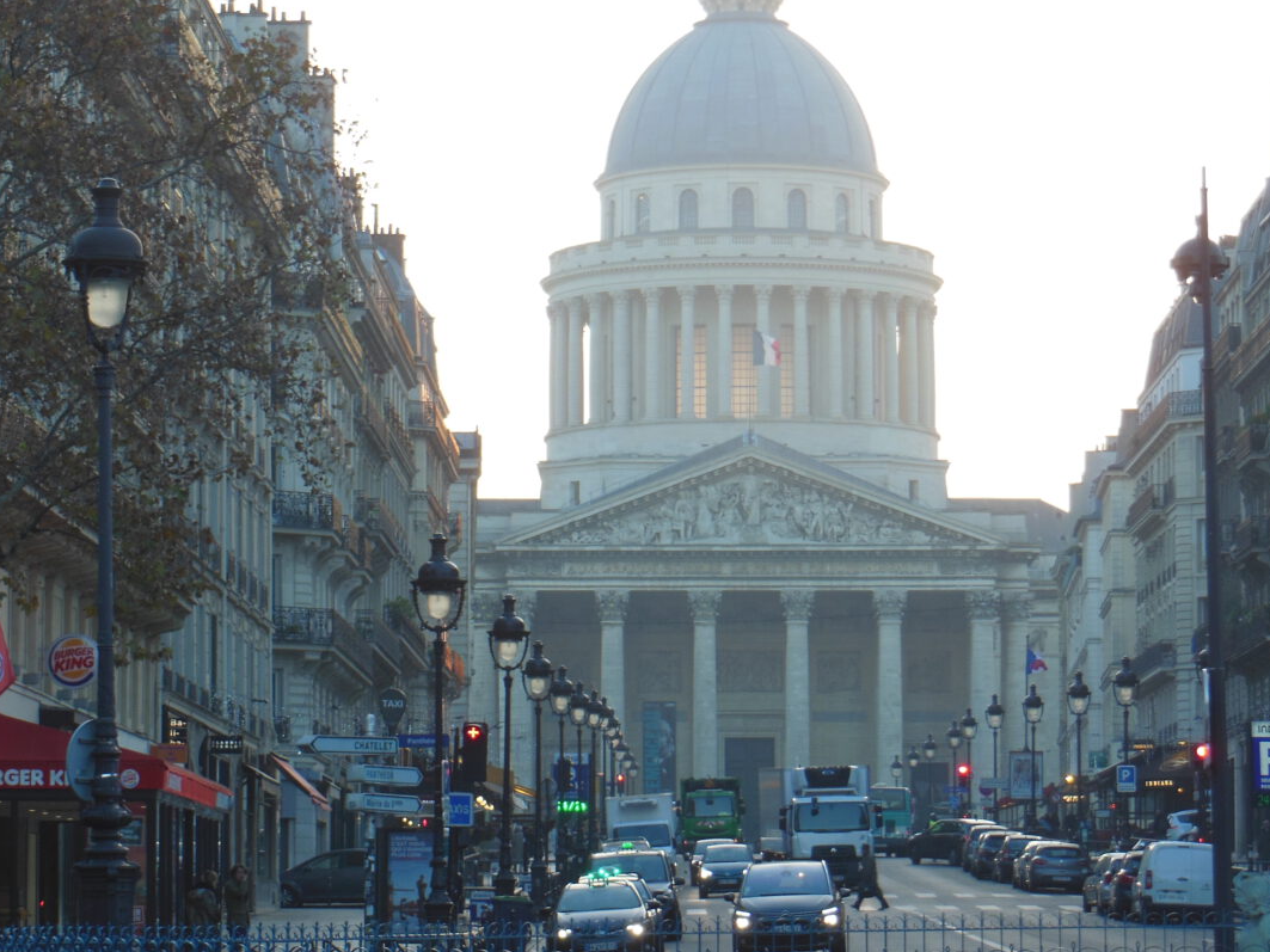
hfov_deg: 12.8
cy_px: 426
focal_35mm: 154
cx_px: 585
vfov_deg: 9.6
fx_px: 5649
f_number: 5.7
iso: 125
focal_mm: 22.1
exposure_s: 1/40
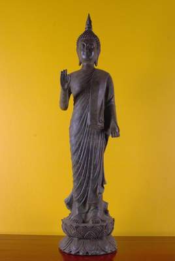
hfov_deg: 32.0
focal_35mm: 42
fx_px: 305
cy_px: 130
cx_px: 88
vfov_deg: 46.3
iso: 1600
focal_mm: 28.13
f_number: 8
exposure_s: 1/60
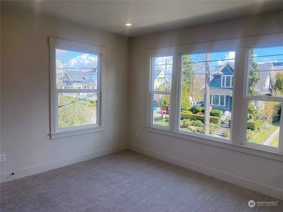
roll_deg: -2.4
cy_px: 106
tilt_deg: -5.5
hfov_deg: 67.3
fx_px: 213
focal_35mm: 26
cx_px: 142
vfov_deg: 53.1
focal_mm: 4.25
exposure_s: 1/341
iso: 32
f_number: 1.8
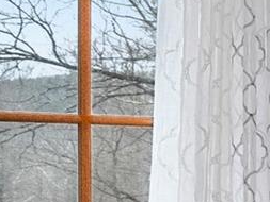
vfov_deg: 13.5
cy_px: 169
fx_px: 851
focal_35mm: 109
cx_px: 902
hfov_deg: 10.1
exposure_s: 1/13
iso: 640
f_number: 8
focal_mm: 14
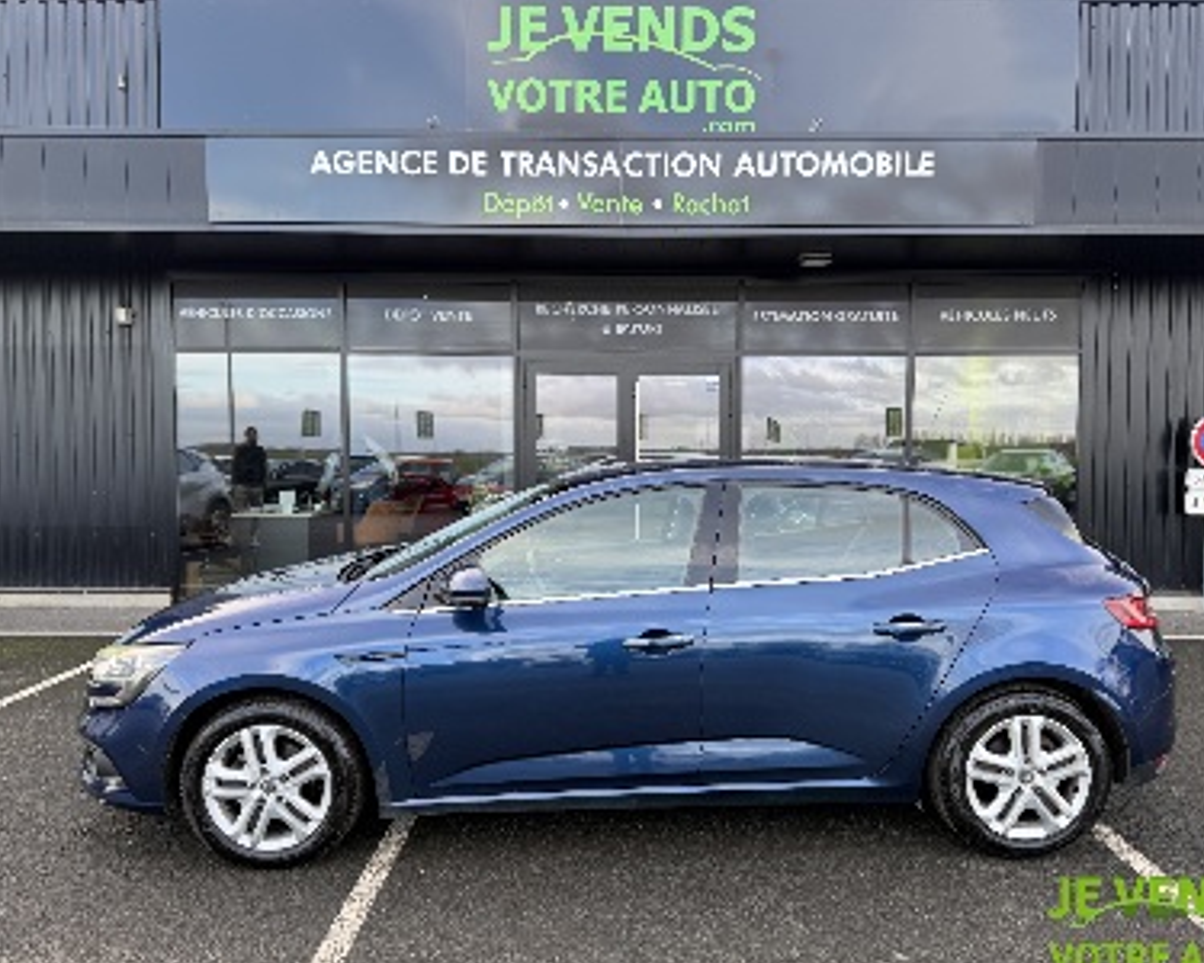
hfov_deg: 66.0
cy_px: 498
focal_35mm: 26
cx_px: 629
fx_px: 926
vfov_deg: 54.9
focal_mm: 6.76
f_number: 1.78
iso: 64
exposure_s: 1/216
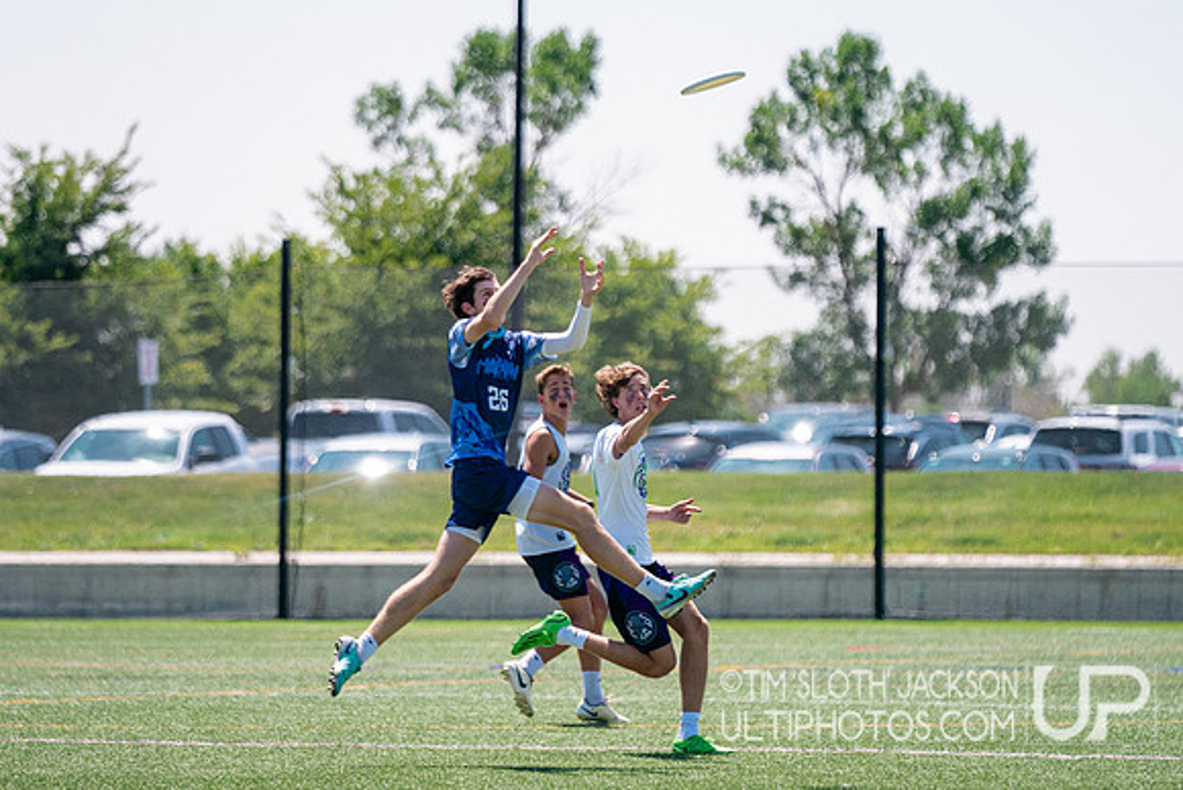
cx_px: 592
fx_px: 9167
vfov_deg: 4.9
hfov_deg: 7.4
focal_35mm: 279
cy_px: 379
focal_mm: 200
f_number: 2.8
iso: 640
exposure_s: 1/6400
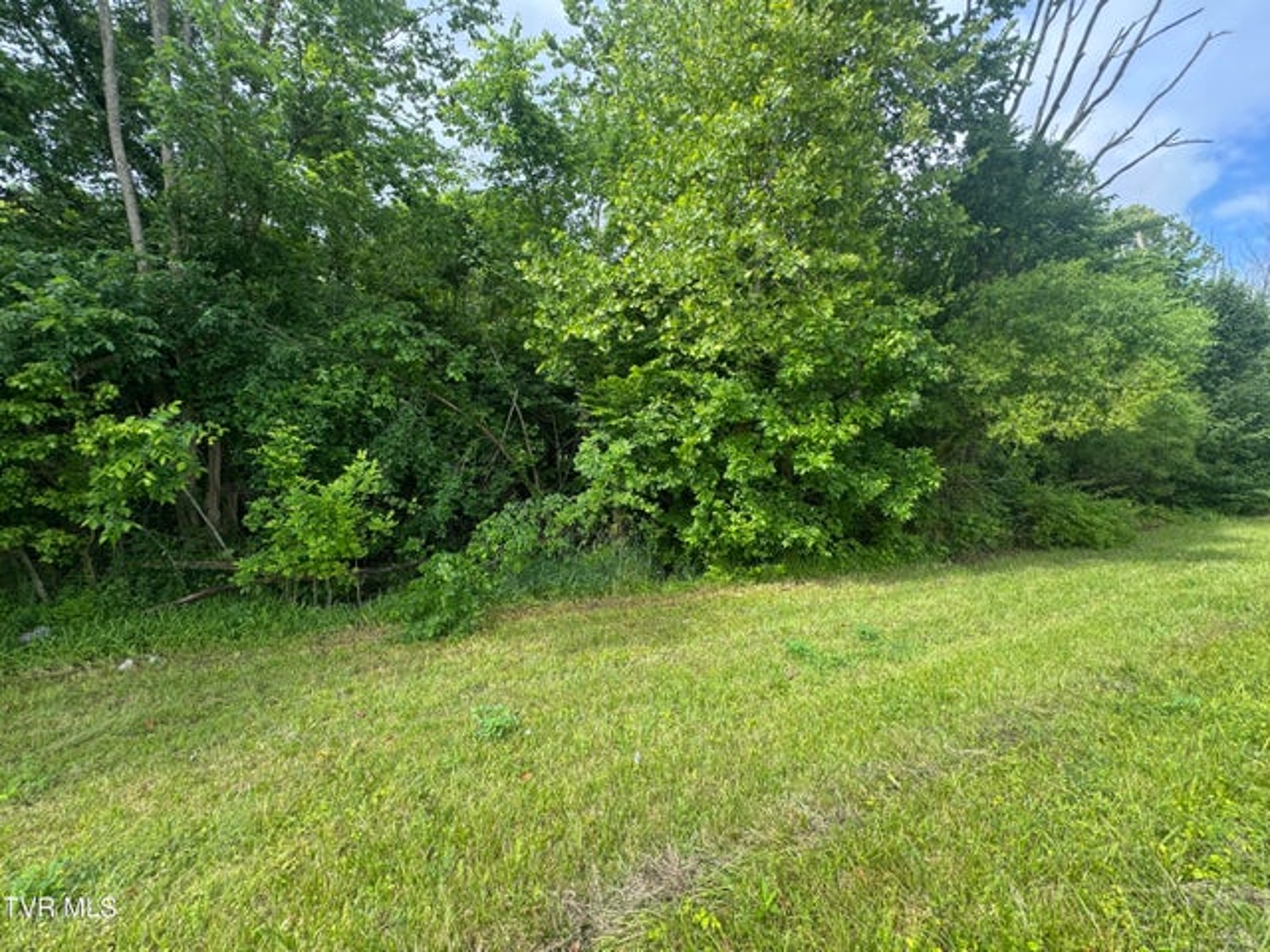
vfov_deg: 85.7
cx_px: 635
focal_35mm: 14
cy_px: 476
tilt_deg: -7.0
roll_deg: -0.8
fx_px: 514
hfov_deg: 102.1
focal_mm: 2.22
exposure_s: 1/392
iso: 40
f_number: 2.2
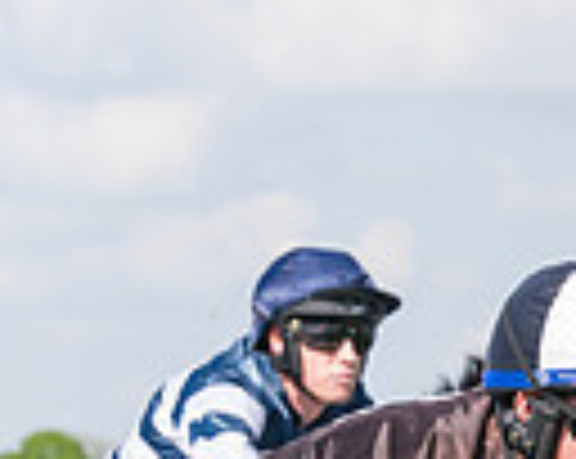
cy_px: 950
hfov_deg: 5.4
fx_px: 6026
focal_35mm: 354
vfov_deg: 4.3
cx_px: 843
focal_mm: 70
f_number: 5
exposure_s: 1/2000
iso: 400
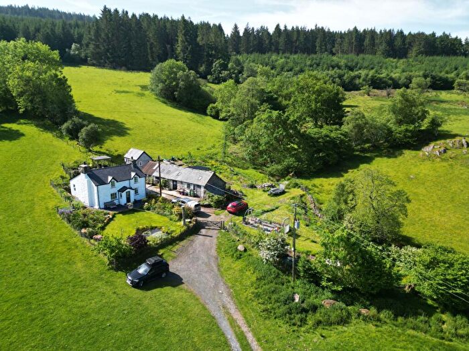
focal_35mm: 24
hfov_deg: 71.6
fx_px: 325
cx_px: 234
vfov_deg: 56.8
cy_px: 176
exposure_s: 1/1600
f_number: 1.7
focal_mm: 6.72
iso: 140
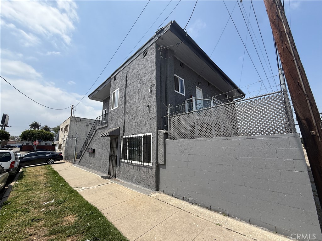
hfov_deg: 102.1
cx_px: 161
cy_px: 120
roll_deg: +0.5
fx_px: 130
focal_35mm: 14
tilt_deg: +12.8
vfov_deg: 85.7
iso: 50
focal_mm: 2.22
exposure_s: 1/1848
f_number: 2.2
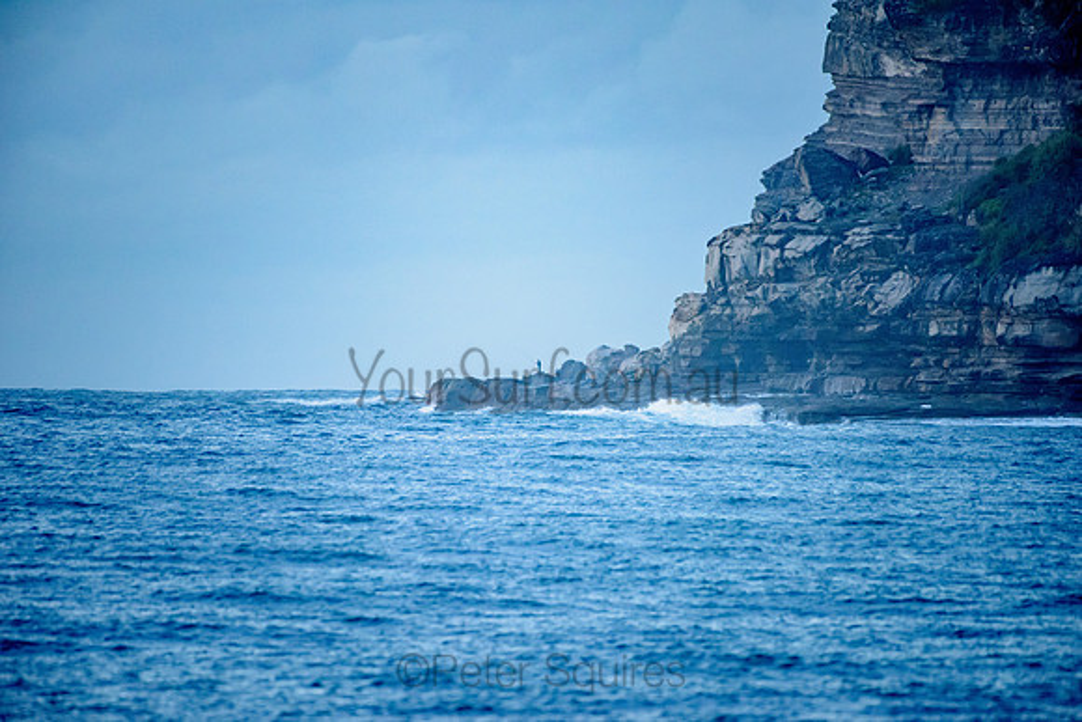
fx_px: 15351
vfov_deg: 2.7
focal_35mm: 511
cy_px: 361
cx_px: 541
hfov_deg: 4.0
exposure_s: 1/1600
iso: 2200
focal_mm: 500
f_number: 5.6
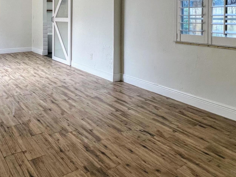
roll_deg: +0.0
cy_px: 22
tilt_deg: -0.5
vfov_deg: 43.3
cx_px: 75
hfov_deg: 58.4
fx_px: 205
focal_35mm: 30
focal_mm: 1.57
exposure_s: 1/120
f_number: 1.8
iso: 64
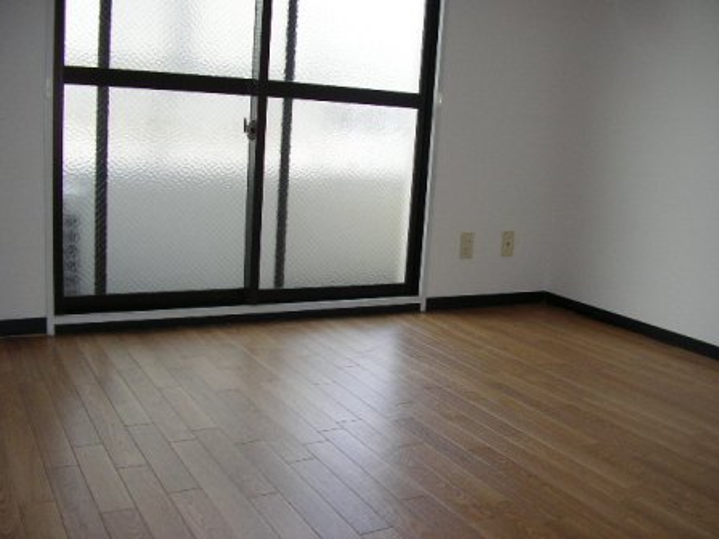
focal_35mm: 38
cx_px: 360
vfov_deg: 37.7
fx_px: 789
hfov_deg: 49.0
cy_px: 270
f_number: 2.9
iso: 100
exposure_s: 1/33.2
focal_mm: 5.8
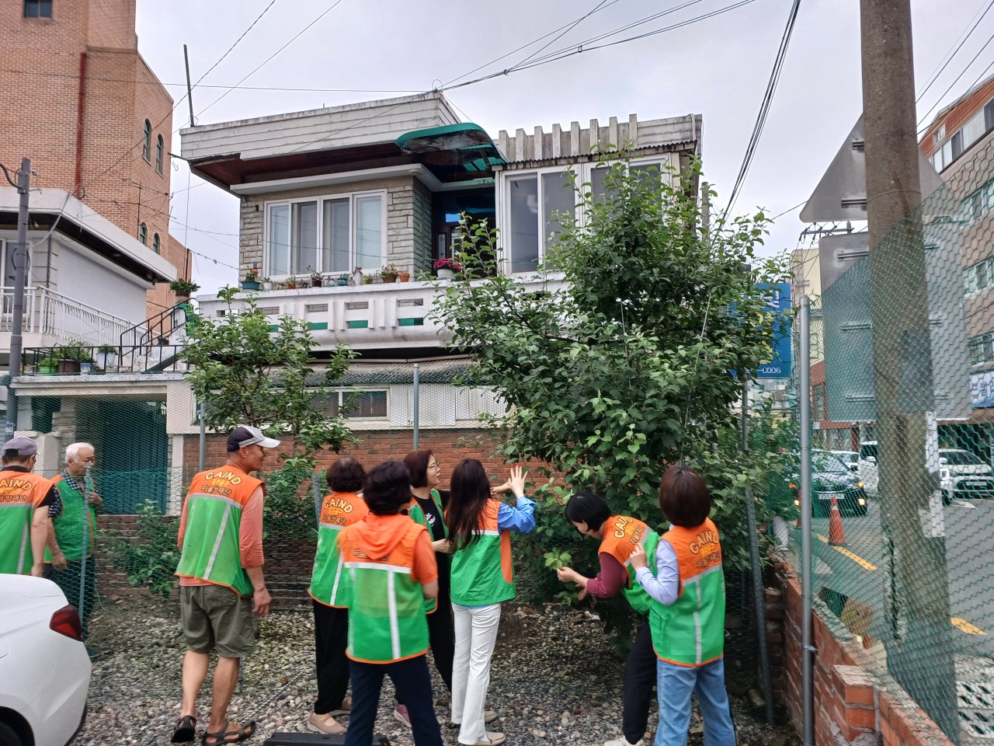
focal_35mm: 23
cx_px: 497
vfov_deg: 58.9
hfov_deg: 73.9
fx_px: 660
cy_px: 373
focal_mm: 5.06
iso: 25
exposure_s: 1/50
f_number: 1.8
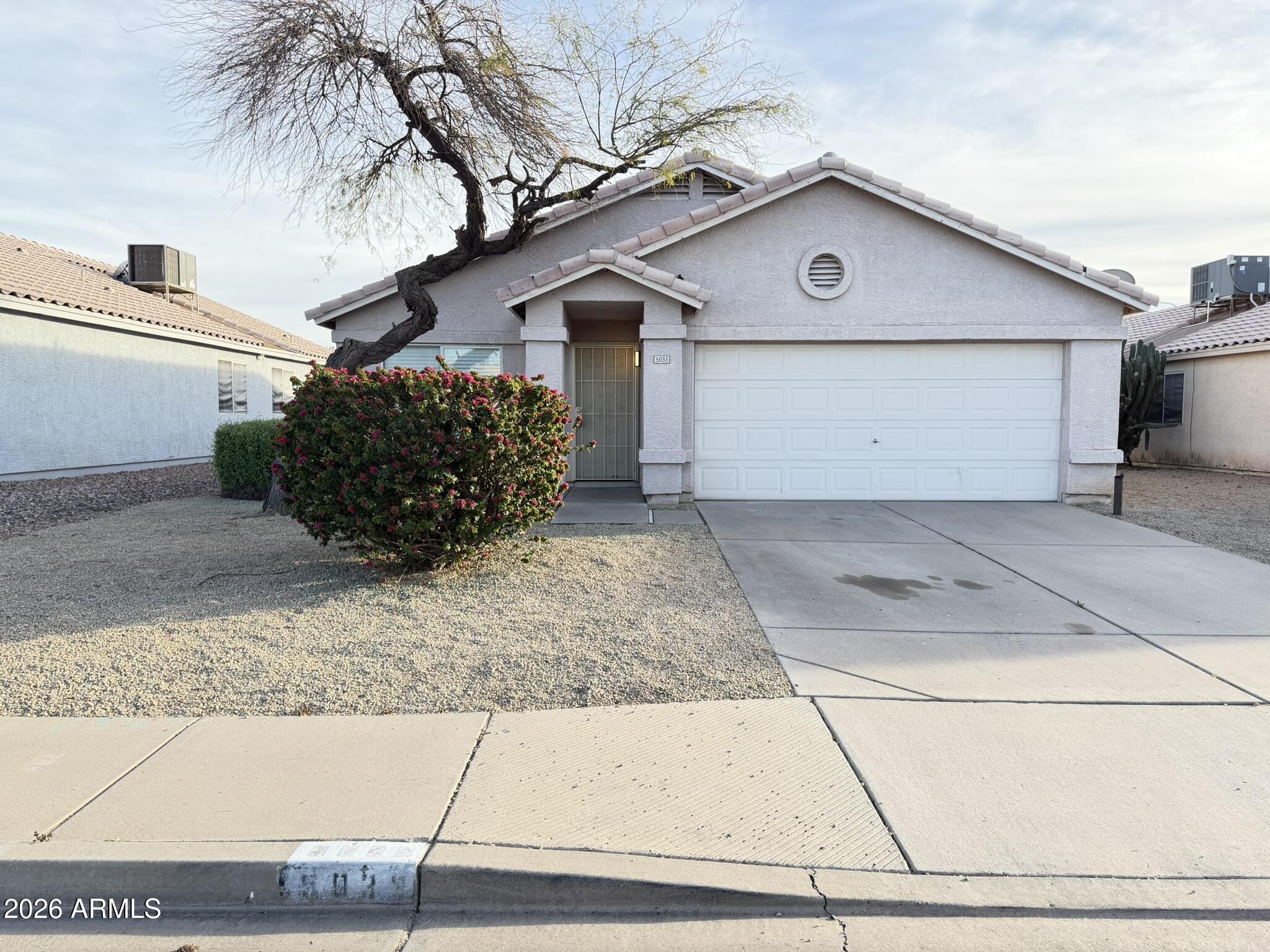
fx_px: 881
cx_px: 635
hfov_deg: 71.6
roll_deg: -0.2
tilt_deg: -4.1
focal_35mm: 24
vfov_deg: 56.8
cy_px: 476
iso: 100
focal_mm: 6.76
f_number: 1.78
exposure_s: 1/665
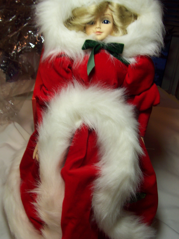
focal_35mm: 37
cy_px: 120
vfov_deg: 50.1
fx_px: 255
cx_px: 90
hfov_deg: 38.7
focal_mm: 5.6
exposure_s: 1/30
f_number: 2.8
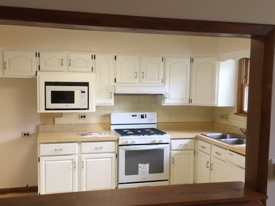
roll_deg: -1.1
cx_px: 125
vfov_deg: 38.6
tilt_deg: -5.2
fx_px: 294
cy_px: 111
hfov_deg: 50.1
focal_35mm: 37
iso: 64
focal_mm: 4.15
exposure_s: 1/30
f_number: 2.2
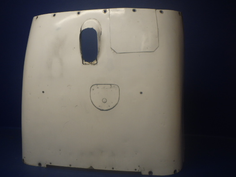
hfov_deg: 54.0
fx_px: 232
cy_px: 84
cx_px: 122
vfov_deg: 41.8
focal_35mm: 34
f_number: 3.9
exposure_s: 1/60
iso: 160
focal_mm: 5
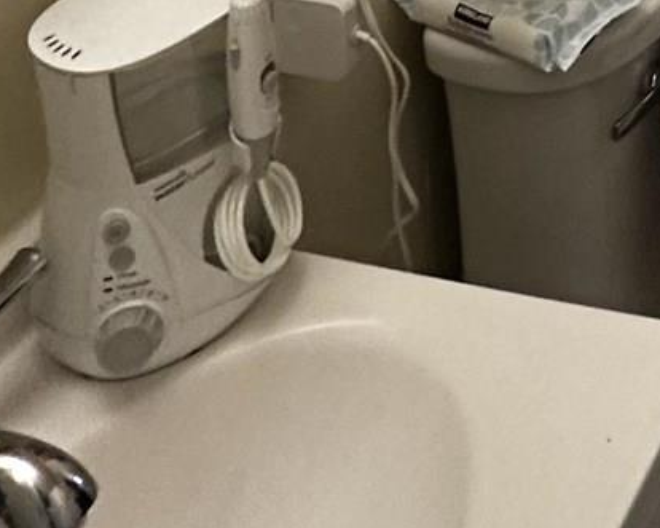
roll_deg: -1.2
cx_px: 977
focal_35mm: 76
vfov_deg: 14.2
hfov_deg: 21.3
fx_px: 1484
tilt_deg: -4.0
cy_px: -718
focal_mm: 2.22
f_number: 2.2
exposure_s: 1/97
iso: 320
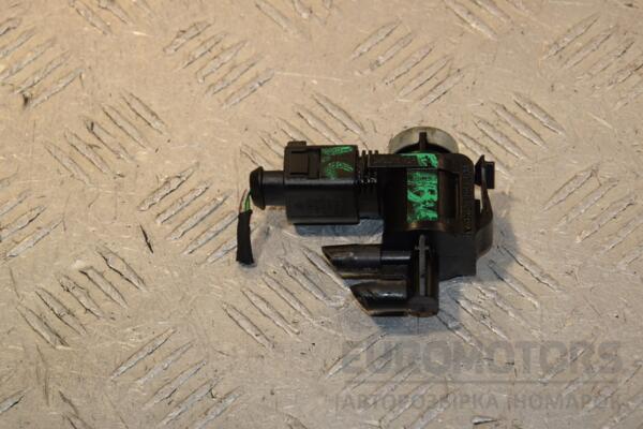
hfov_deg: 15.2
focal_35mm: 135
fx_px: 2411
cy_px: 214
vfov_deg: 10.2
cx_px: 322
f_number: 10
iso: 800
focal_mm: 90
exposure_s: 1/200
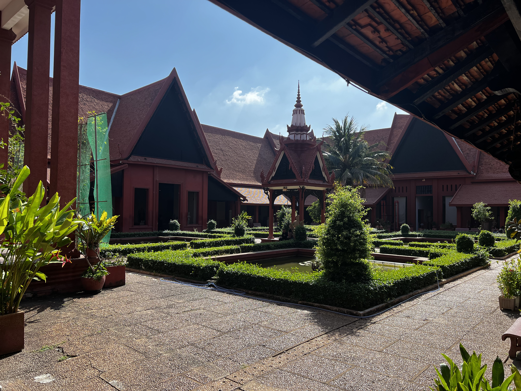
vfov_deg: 53.1
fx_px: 391
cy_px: 196
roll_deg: -0.5
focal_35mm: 26
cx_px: 260
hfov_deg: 67.3
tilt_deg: +2.2
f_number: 1.5
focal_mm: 5.7
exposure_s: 1/3704
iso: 50
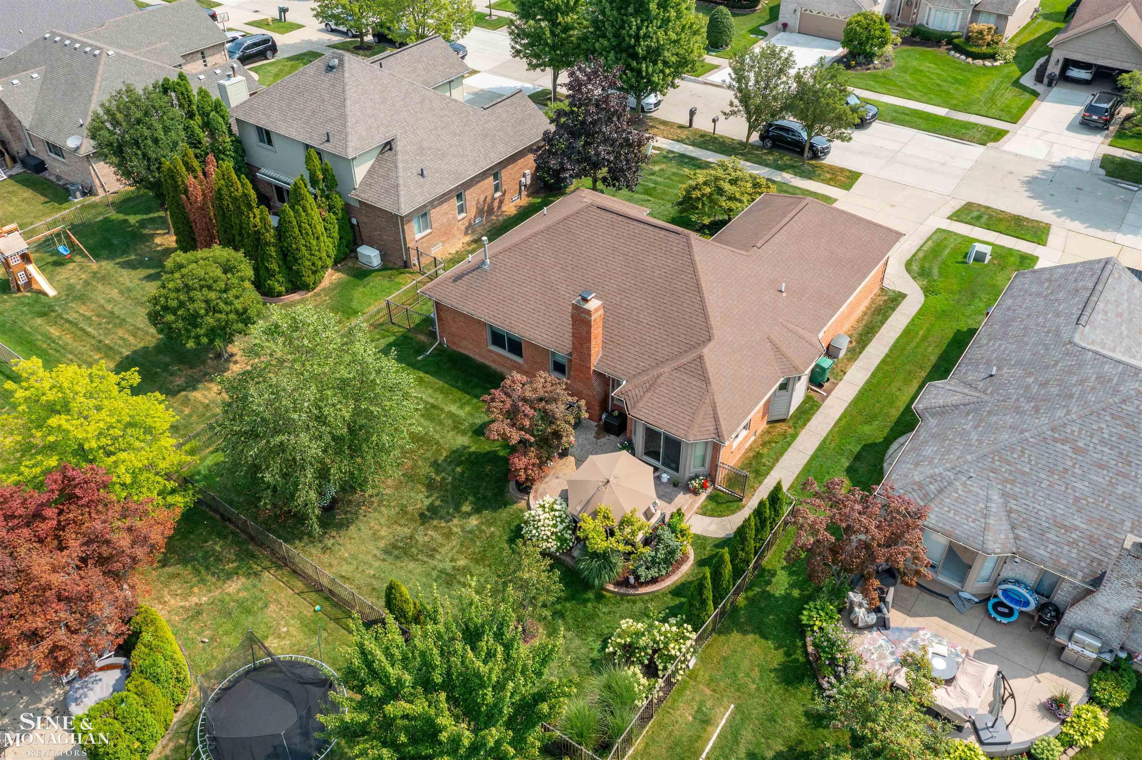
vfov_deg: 46.4
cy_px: 380
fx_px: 888
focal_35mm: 28
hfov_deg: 65.5
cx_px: 571
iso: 100
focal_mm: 10.26
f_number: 5
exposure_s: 1/320
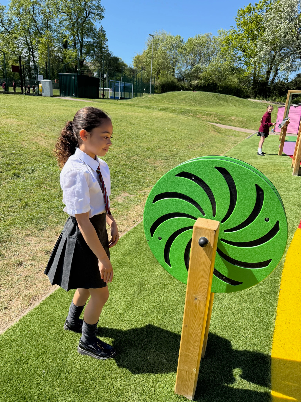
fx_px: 278
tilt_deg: -17.1
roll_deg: -3.6
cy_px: 201
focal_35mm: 24
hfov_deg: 56.8
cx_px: 150
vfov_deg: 71.6
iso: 100
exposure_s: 1/3584
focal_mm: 6.76
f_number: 1.78
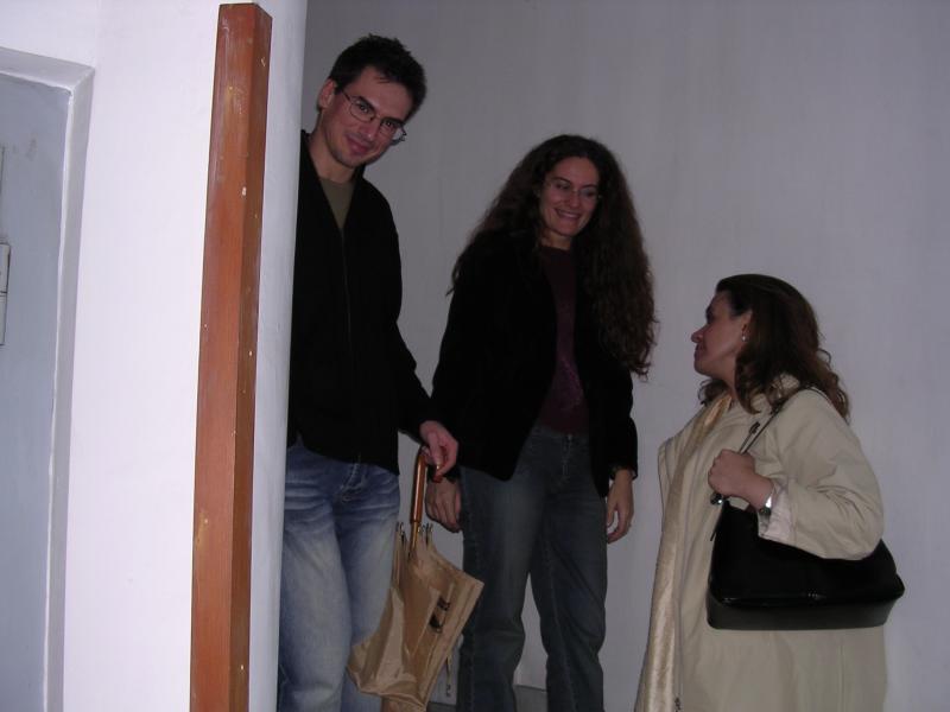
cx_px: 475
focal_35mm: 38
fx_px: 1043
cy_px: 356
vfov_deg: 37.7
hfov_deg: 49.0
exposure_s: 1/60.1
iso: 100
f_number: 2.8
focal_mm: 5.8
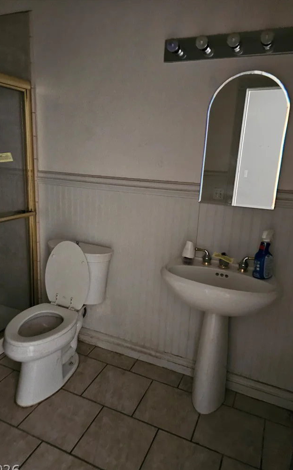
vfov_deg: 72.5
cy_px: 240
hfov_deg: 49.2
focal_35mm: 25
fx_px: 320
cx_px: 132
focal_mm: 6.3
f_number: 1.7
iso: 1250
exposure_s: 1/20
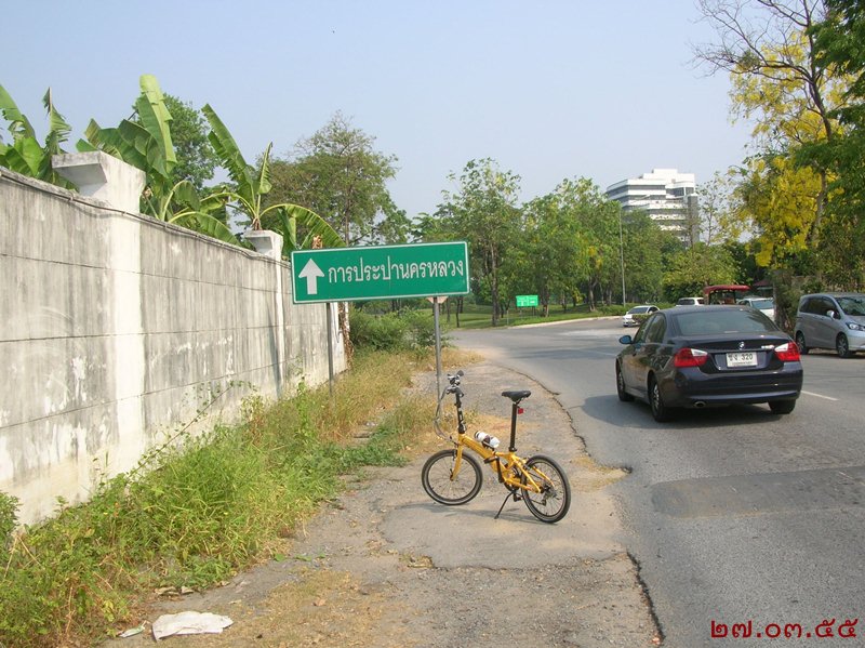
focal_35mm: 35
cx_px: 432
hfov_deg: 52.7
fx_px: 874
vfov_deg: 40.7
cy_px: 324
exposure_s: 1/224
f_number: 5.6
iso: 50
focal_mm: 5.8
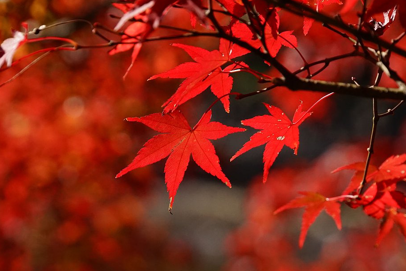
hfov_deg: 7.5
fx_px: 3079
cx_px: 203
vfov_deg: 5.0
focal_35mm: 273
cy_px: 141
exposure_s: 1/2500
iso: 1250
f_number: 10
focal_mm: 162
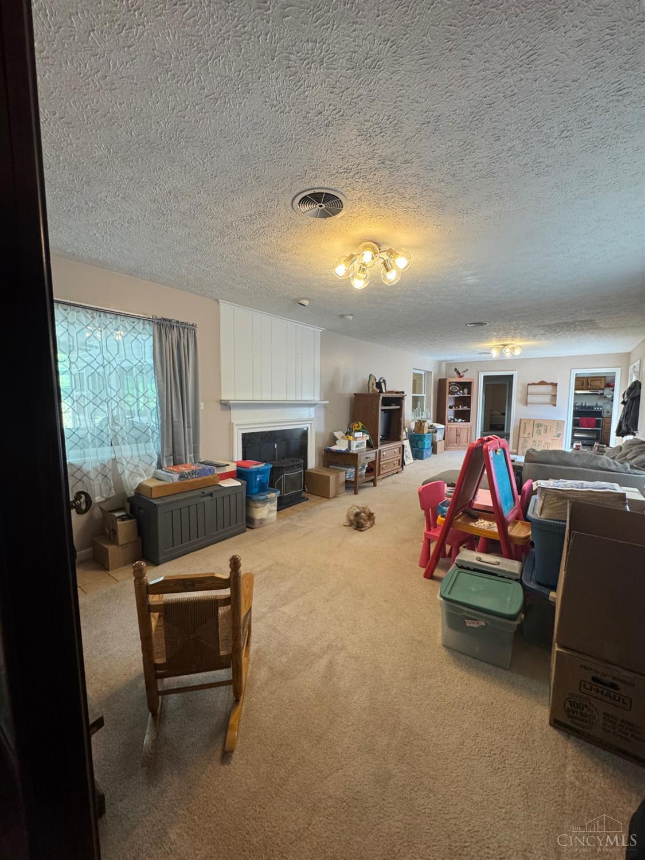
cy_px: 430
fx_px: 348
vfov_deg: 102.1
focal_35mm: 14
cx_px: 322
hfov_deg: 85.7
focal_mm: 2.22
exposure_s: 1/120
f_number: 2.2
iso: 250
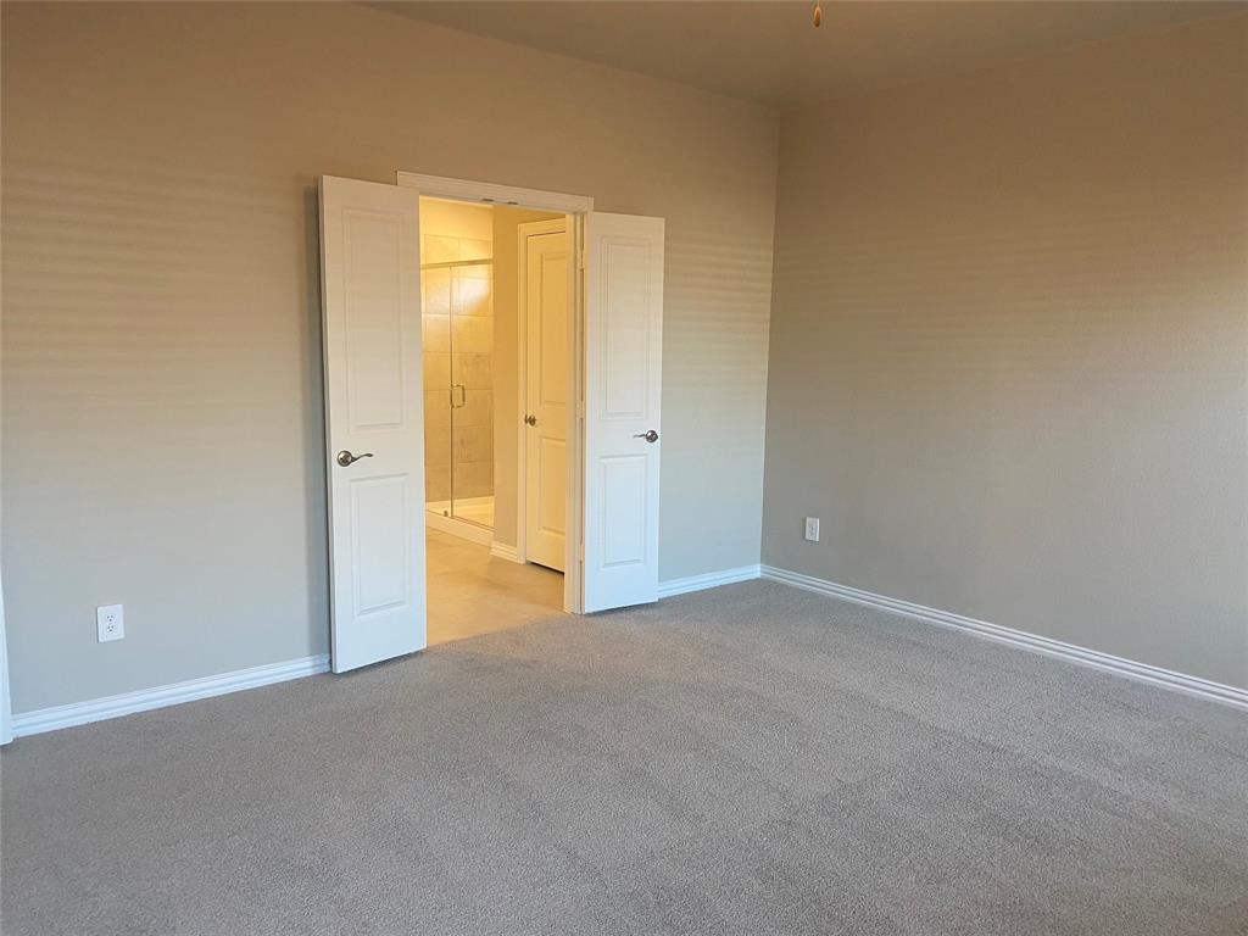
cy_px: 468
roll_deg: -0.6
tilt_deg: -8.4
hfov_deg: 67.3
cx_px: 624
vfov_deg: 53.1
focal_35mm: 26
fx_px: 937
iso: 125
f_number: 1.8
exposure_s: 1/60
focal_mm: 4.25
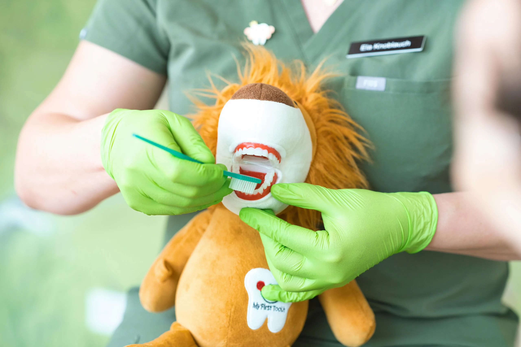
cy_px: 174
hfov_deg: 23.9
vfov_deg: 16.1
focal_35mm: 85
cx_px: 260
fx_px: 1230
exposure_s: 1/200
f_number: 2.8
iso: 1000
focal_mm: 85
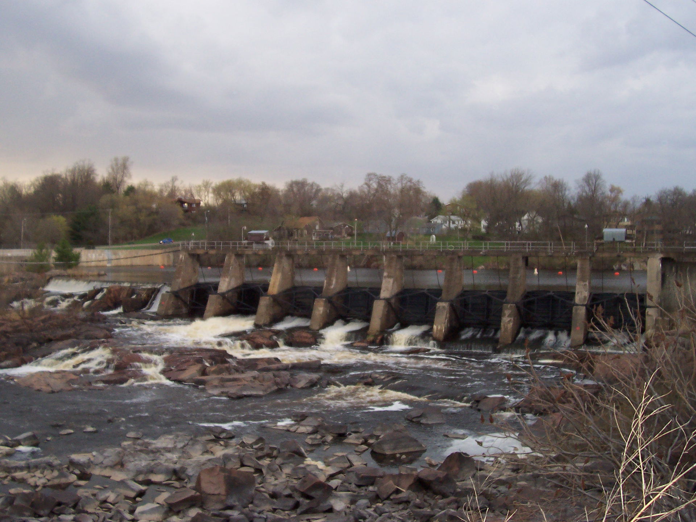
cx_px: 348
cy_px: 261
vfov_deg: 38.7
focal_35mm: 37
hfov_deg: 50.1
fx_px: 744
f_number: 2.8
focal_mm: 5.6
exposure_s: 1/60
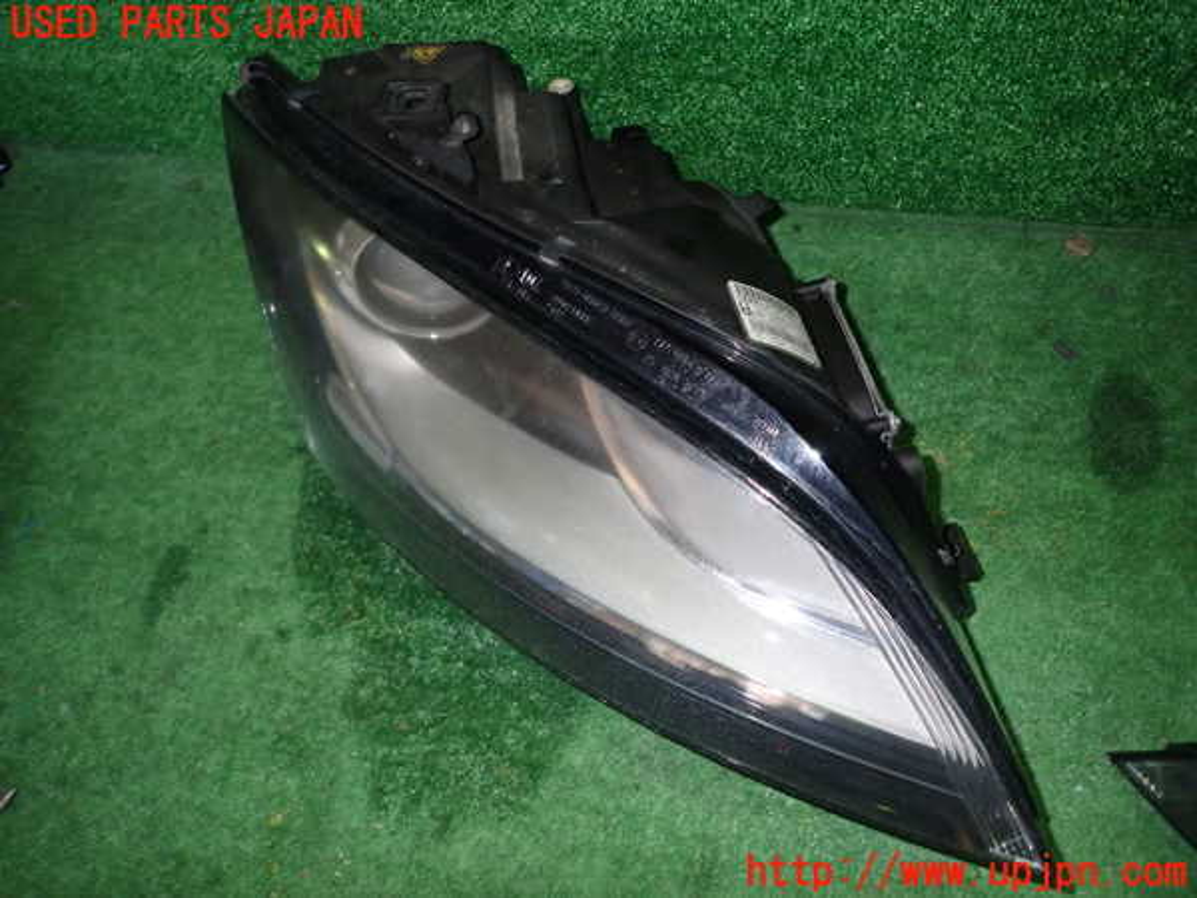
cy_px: 449
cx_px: 598
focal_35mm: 25
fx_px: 864
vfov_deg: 54.9
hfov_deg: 69.4
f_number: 5.6
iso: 400
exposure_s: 1/30
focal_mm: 4.5
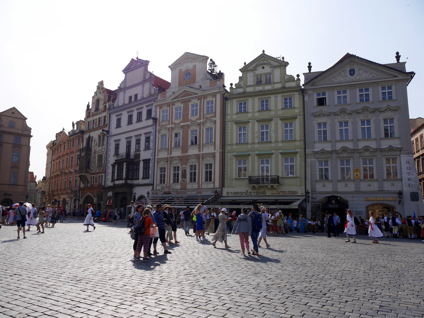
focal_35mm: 28
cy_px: 159
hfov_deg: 63.4
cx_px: 212
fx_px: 343
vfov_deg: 49.8
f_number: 9
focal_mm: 14
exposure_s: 1/640
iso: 200
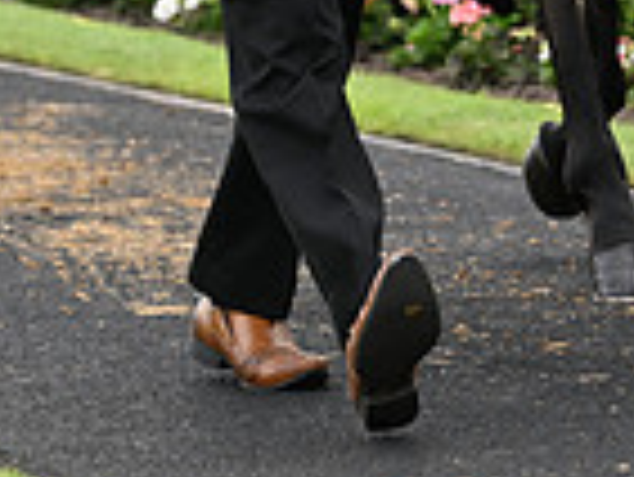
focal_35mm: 672
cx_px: 782
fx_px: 12318
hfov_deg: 2.9
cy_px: -313
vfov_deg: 2.2
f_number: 5.6
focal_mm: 170
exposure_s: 1/640
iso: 400
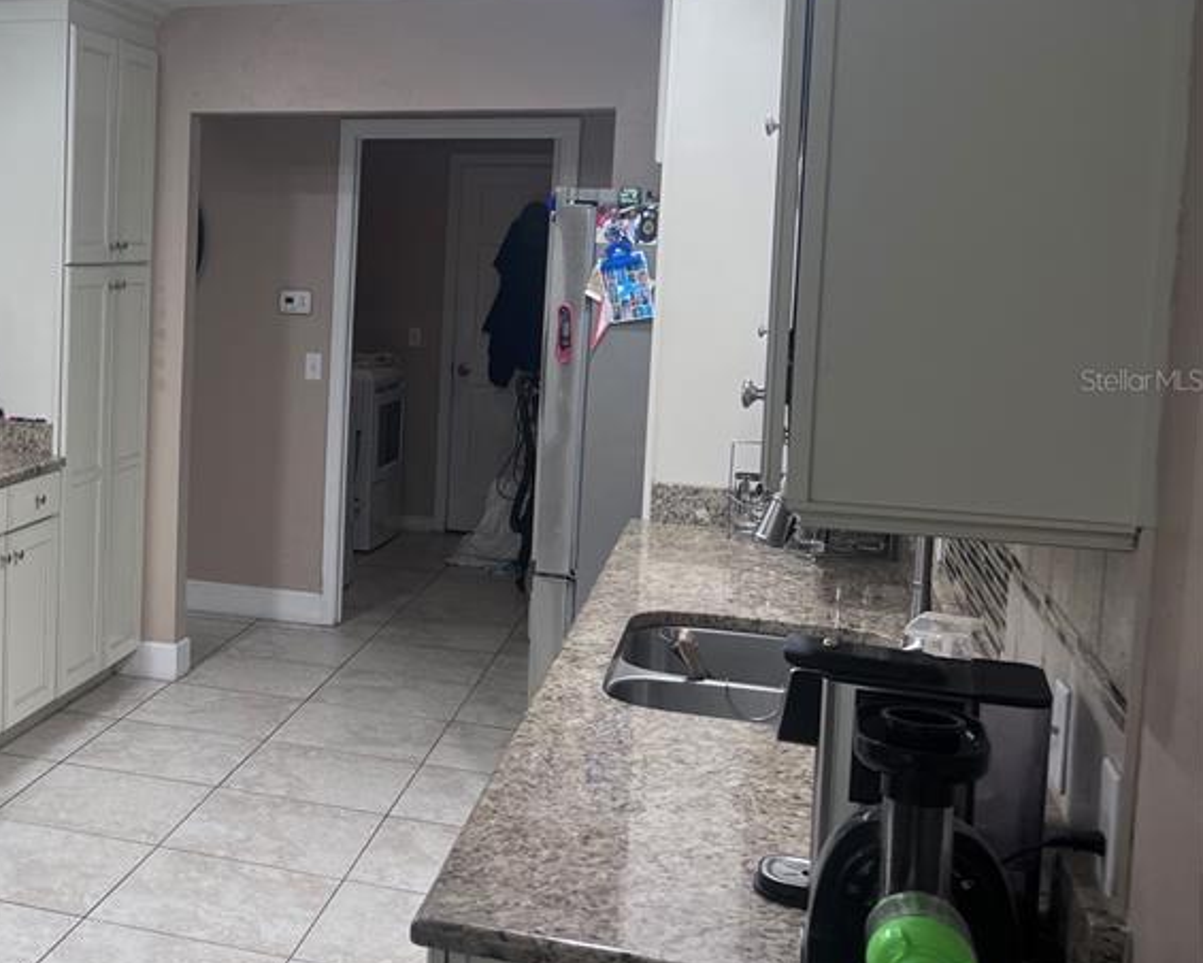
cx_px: 119
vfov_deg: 32.6
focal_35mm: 46
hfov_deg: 37.7
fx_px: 1638
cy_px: 379
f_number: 1.5
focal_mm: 5.7
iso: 40
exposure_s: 1/120
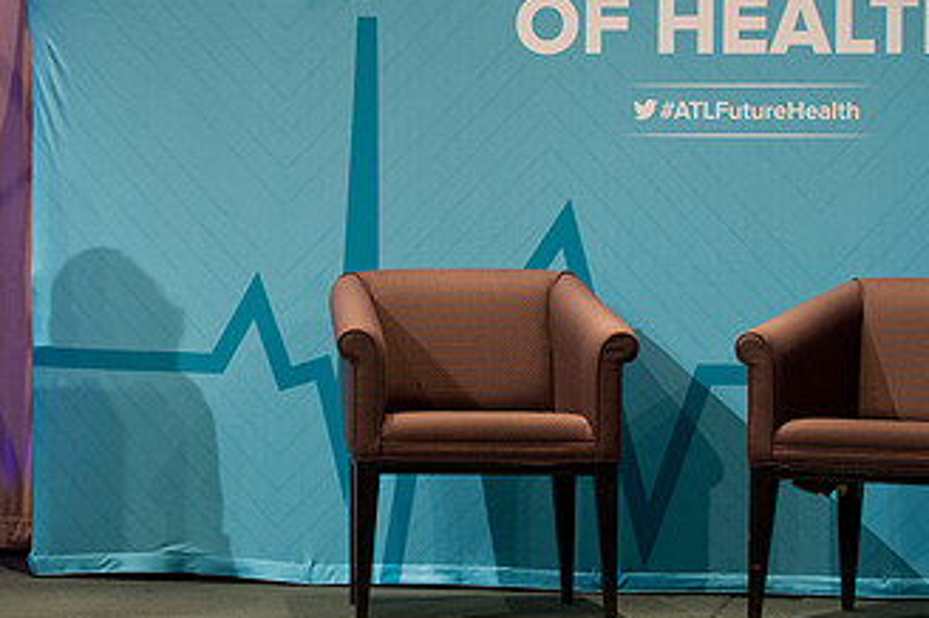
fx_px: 3558
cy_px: 181
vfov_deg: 9.9
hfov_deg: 14.8
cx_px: 255
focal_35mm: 138
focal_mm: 78
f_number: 4
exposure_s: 1/125
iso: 2500
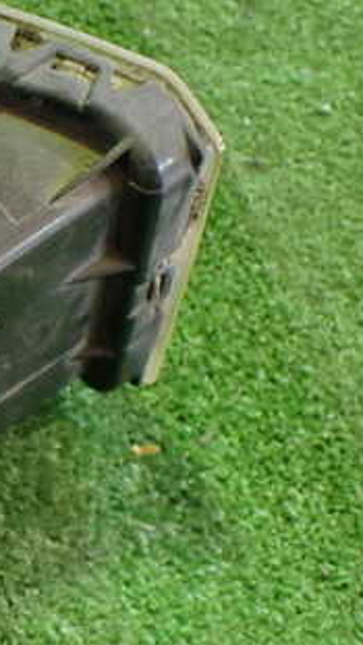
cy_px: 334
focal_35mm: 63
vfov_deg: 33.3
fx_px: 1078
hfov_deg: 16.9
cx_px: -218
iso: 800
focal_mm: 5.4
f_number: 2.3
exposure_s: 1/50
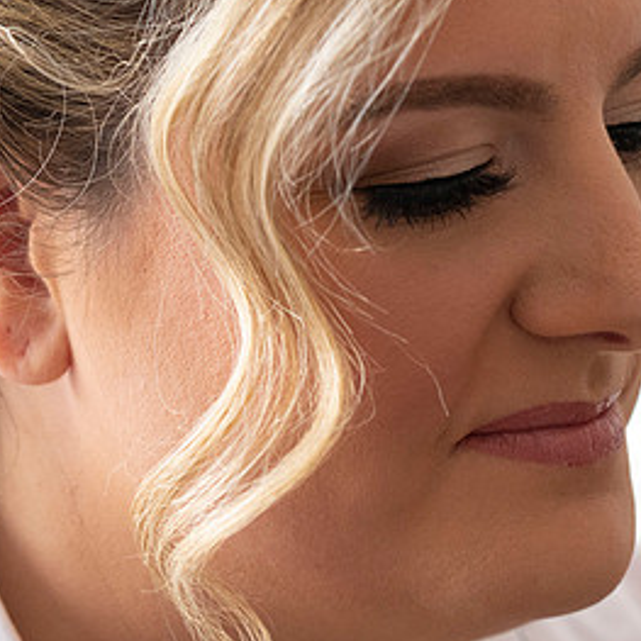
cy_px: 202
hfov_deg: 11.0
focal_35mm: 159
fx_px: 3331
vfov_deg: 11.0
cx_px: 475
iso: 4000
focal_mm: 85
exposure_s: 1/200
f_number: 6.3
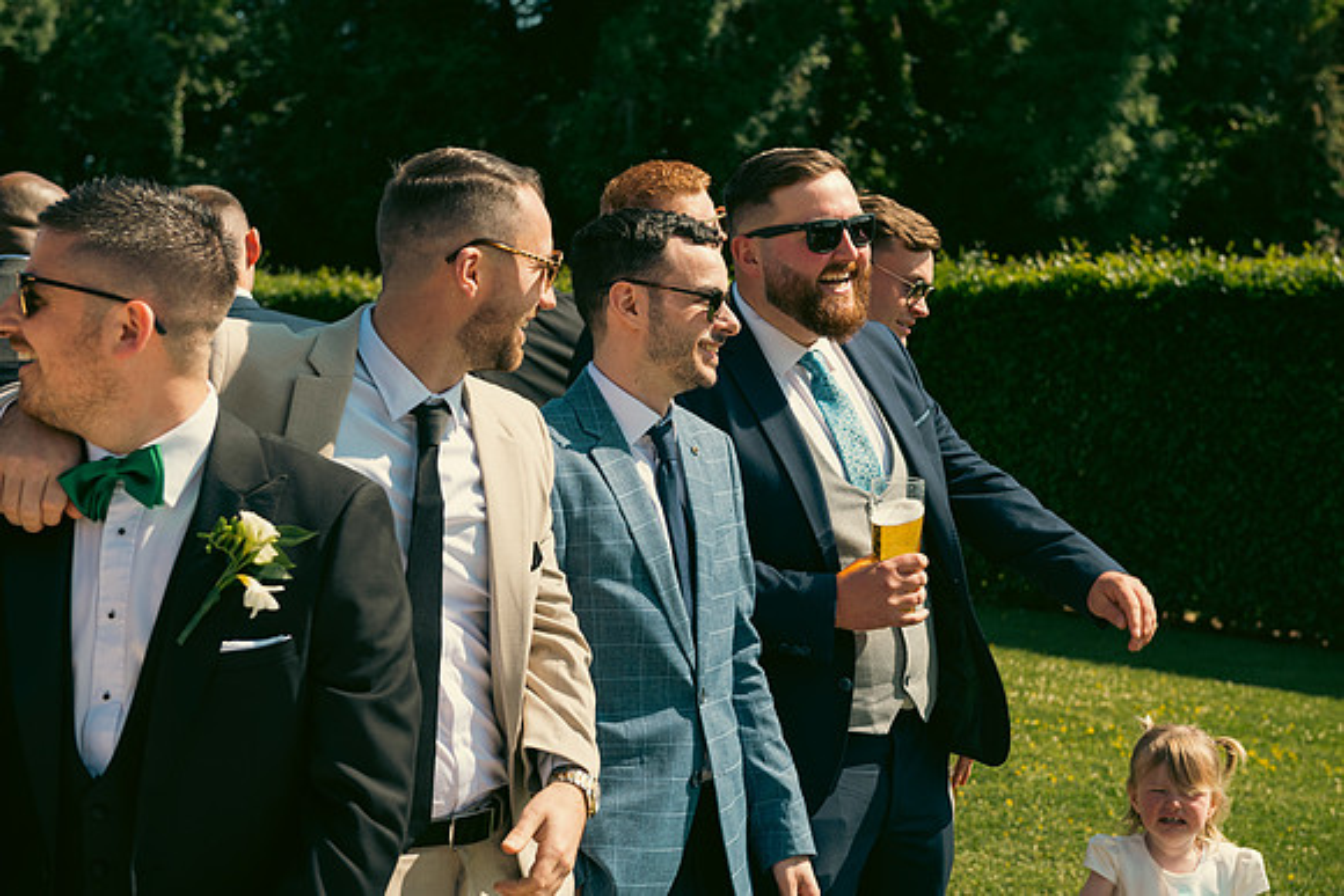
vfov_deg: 21.9
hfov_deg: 32.4
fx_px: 2315
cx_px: 672
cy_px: 448
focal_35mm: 62
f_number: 6.3
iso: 125
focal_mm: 62
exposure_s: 1/400
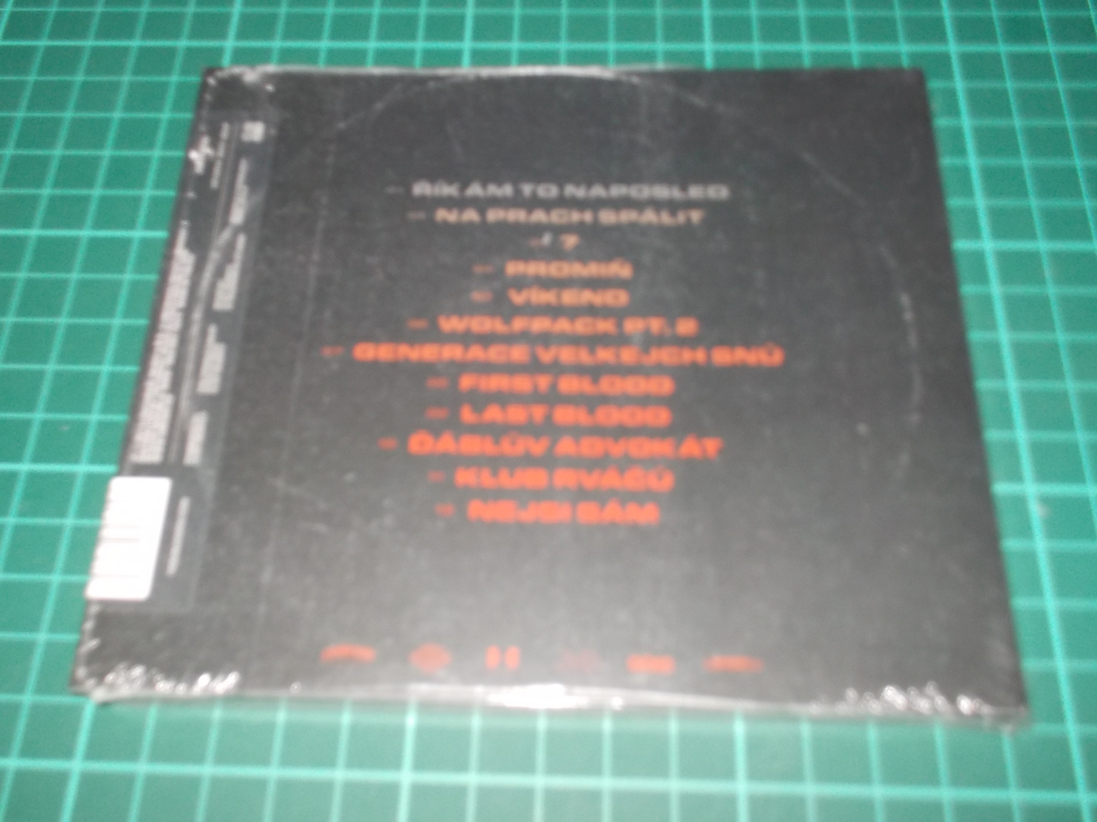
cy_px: 411
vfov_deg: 38.7
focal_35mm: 37
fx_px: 1173
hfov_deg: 50.1
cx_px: 548
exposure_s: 1/30
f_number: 3.7
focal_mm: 5.2
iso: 200
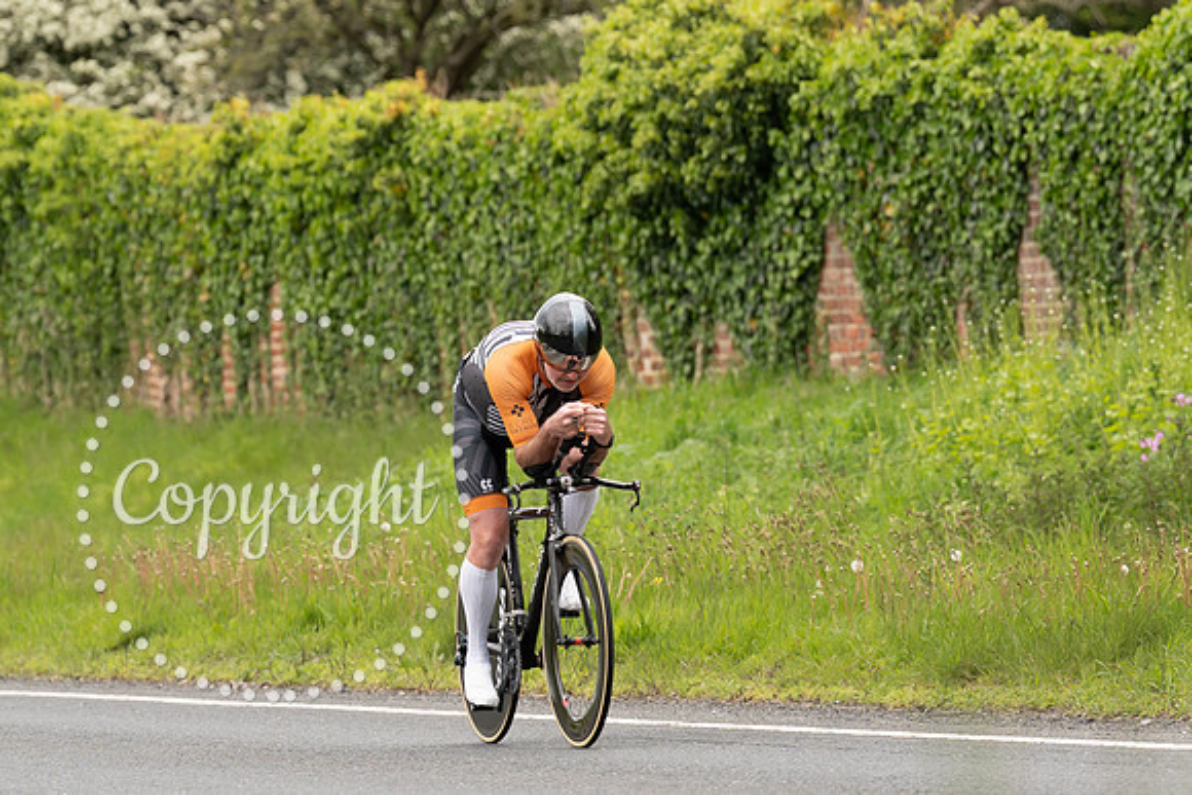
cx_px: 469
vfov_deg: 4.0
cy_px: 363
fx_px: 11295
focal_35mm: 341
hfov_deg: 6.0
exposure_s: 1/1000
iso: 400
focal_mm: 165
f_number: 3.5
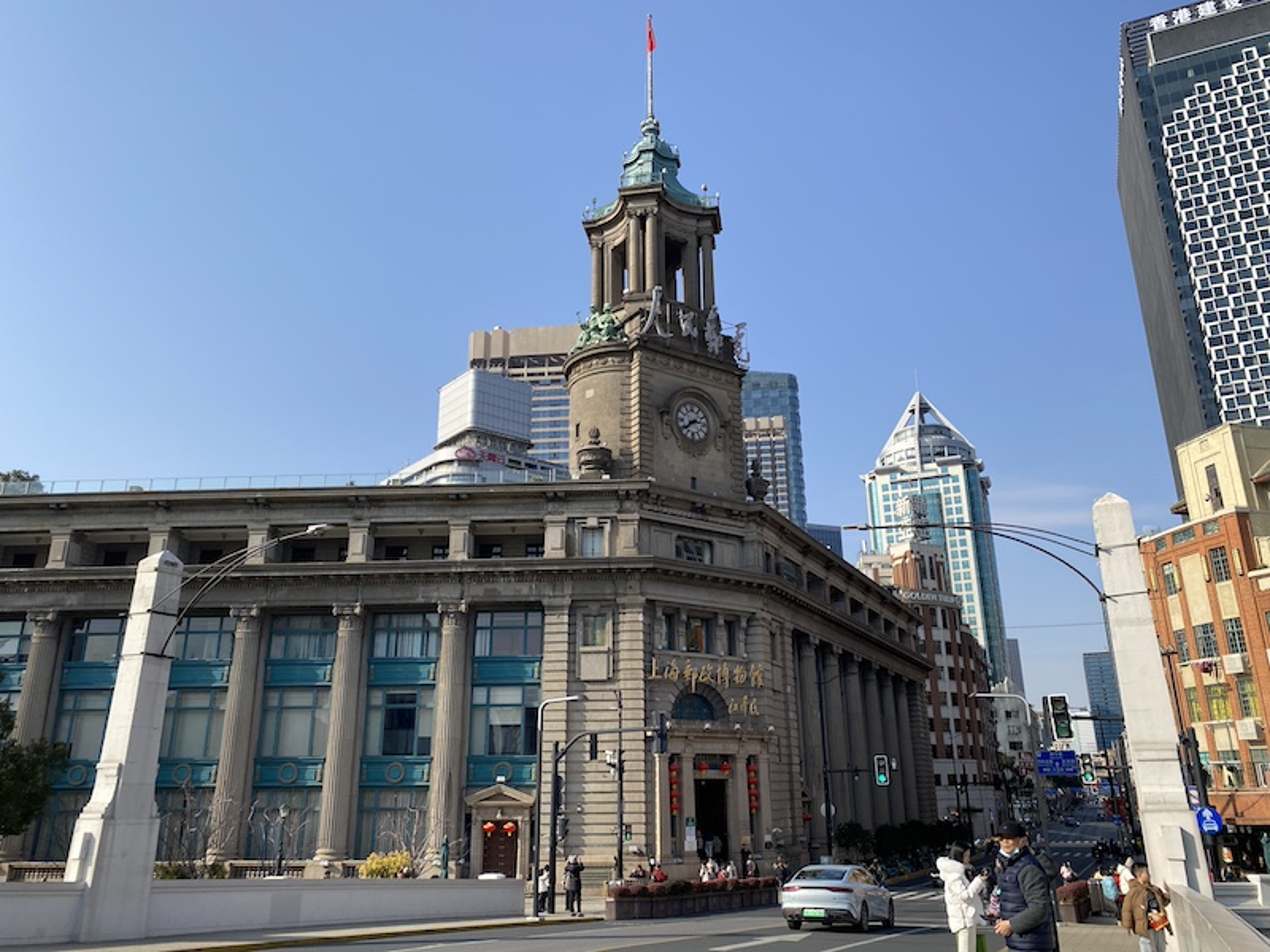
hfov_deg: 67.3
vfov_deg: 53.1
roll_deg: +0.3
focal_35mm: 26
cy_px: 476
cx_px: 635
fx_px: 954
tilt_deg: +17.7
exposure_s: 1/2513
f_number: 1.8
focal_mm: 4.25
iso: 32
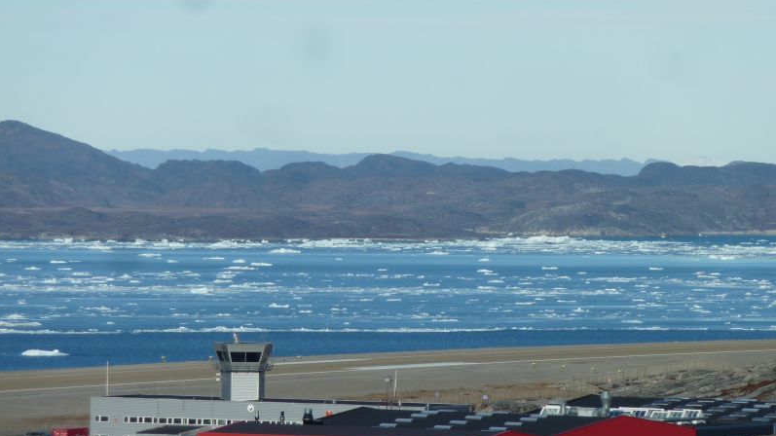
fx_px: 6748
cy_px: 290
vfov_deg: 3.7
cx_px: 388
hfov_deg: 6.6
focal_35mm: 328
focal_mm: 49.2
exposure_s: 1/500
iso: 80
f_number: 5.6
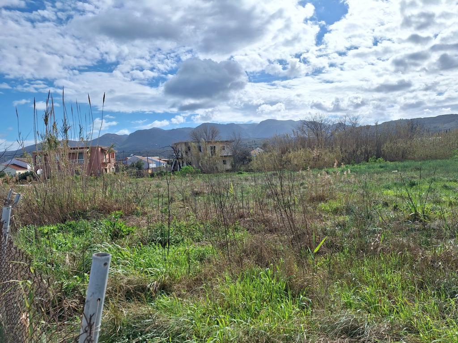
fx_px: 304
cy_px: 172
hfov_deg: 73.9
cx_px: 229
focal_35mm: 23
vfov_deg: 58.9
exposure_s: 1/3521
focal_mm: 5.54
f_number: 1.8
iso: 40
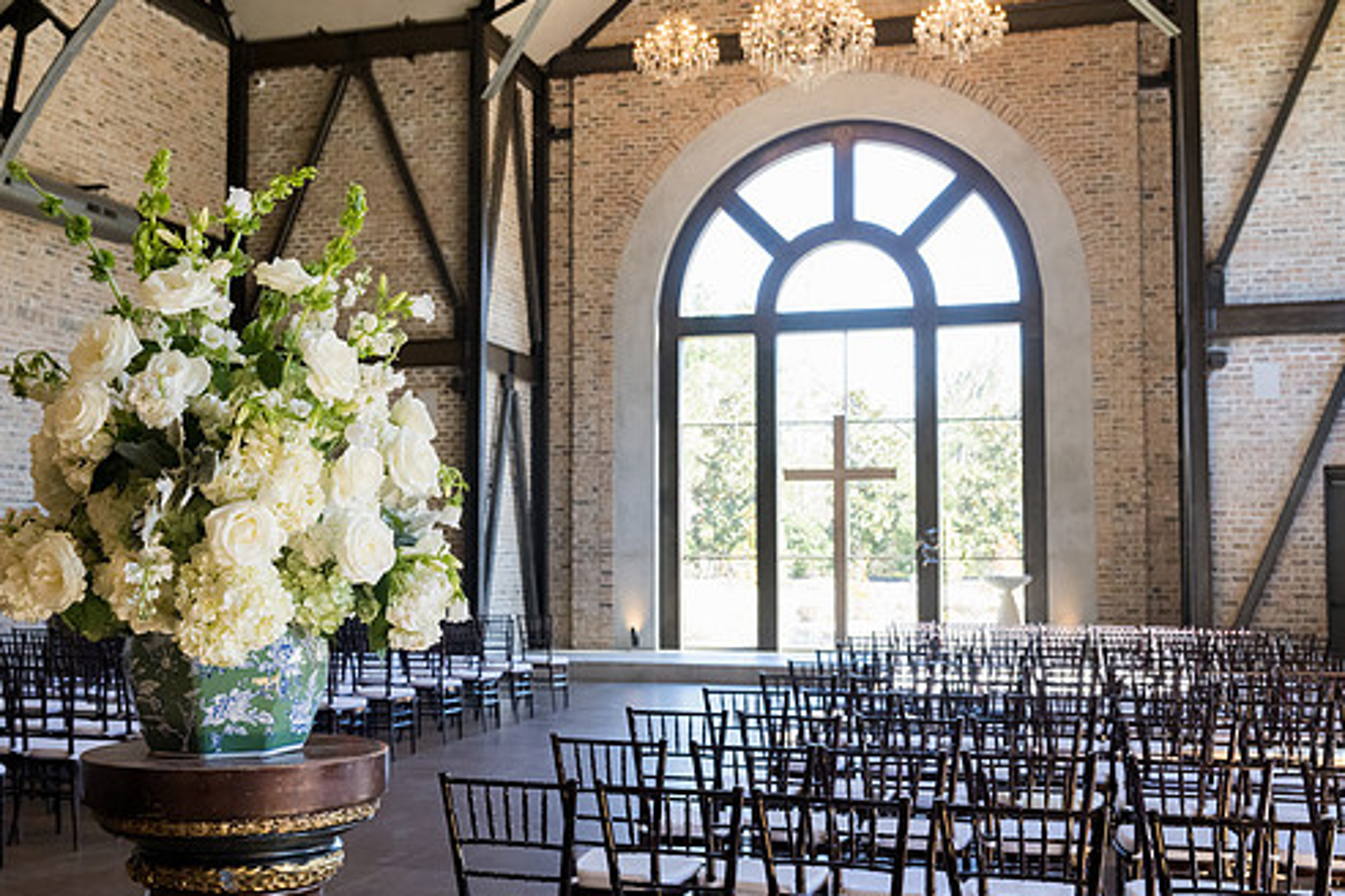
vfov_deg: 31.9
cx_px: 571
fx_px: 1569
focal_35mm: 42
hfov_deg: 46.3
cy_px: 460
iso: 3200
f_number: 6.3
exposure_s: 1/320
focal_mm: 35
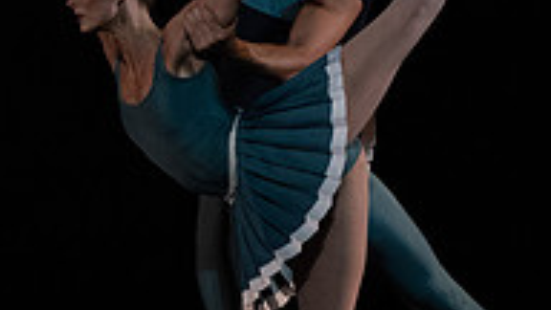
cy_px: 182
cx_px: 178
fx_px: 16276
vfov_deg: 1.1
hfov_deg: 1.9
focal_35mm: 1114
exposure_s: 1/320
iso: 8000
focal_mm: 352
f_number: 5.6
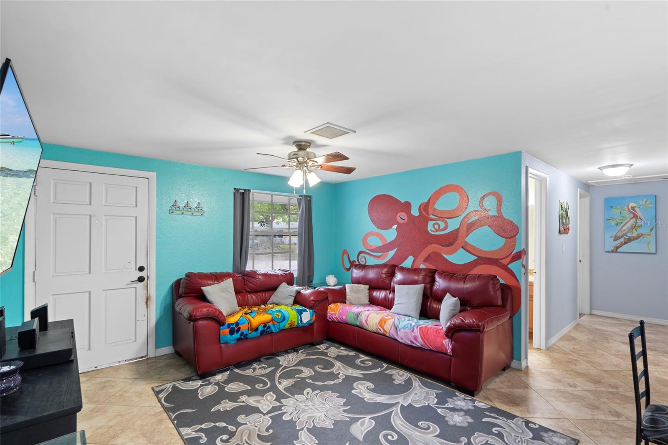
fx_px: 315
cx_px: 334
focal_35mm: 17
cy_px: 222
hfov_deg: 93.3
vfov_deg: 70.4
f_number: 9
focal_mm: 17
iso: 250
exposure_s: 2.5
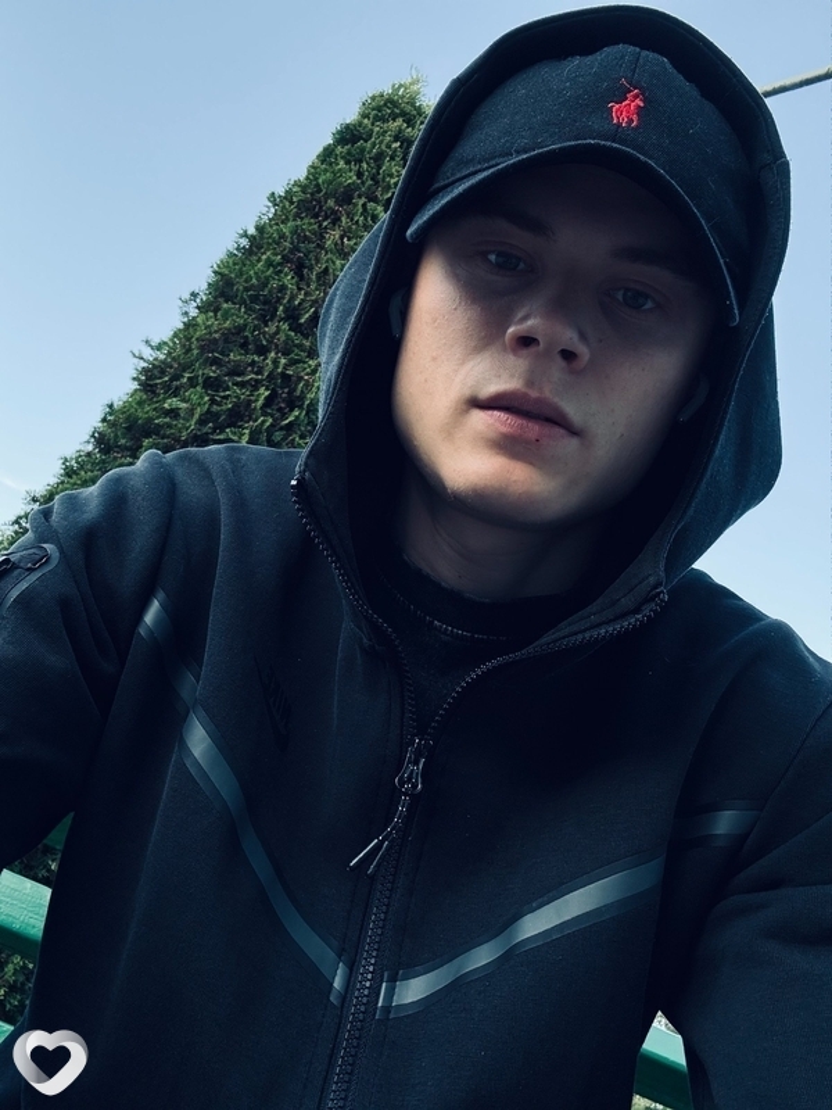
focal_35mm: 30
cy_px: 555
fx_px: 961
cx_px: 416
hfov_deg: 46.8
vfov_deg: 60.0
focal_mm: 2.69
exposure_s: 1/119
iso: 80
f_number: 1.9
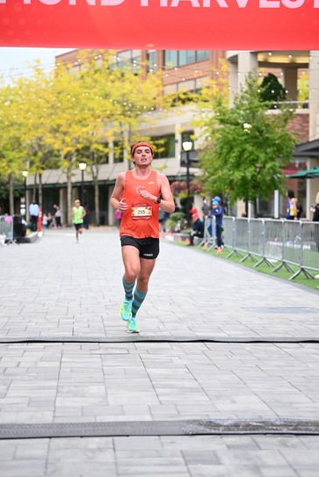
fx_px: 1101
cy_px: 241
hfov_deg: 16.5
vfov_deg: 24.5
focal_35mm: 83
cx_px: 160
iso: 1600
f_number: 2.8
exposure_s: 1/1250
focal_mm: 82
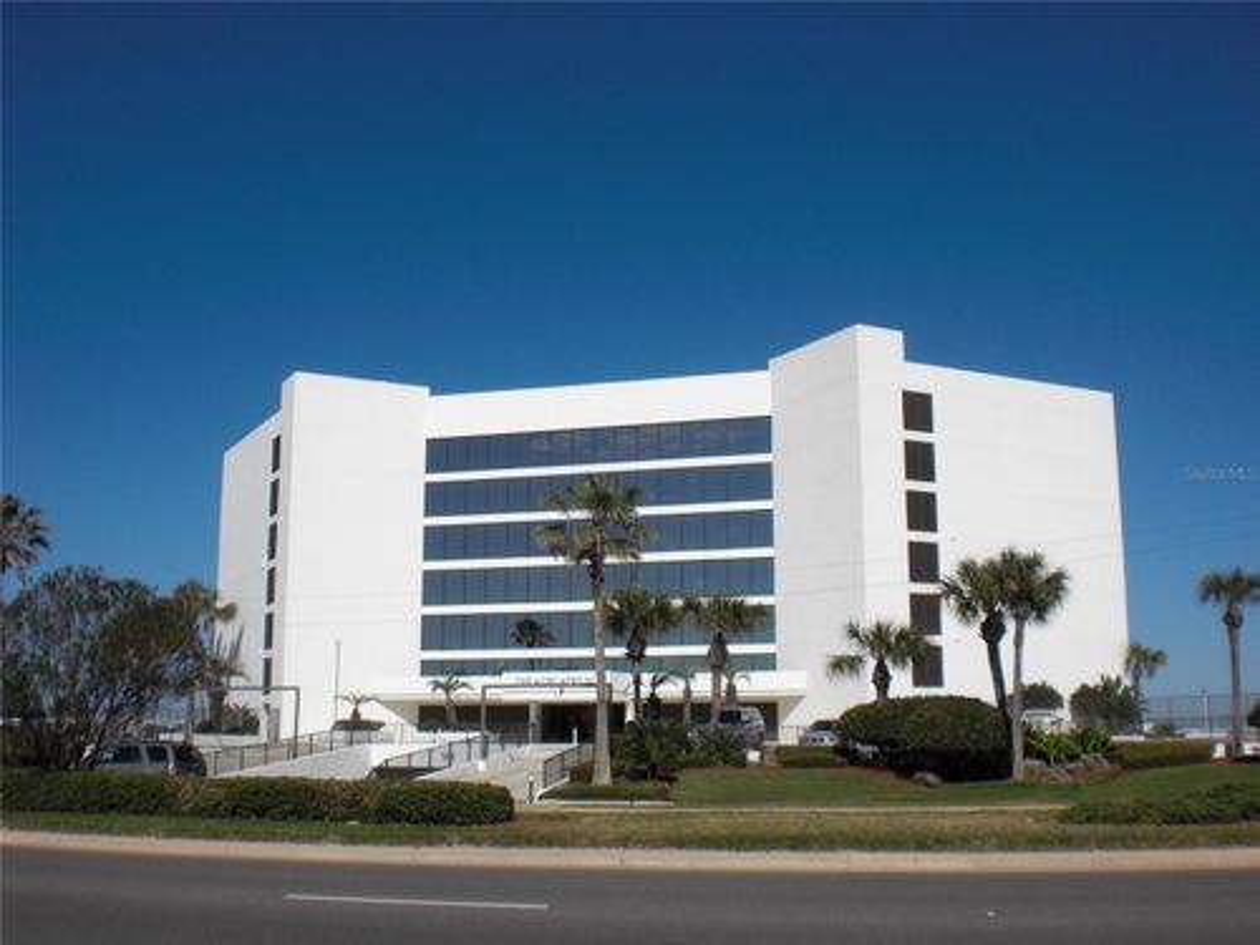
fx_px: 1383
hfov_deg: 49.0
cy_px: 472
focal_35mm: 38
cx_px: 630
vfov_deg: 37.7
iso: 64
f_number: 5.6
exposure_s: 1/1000
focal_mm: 6.3
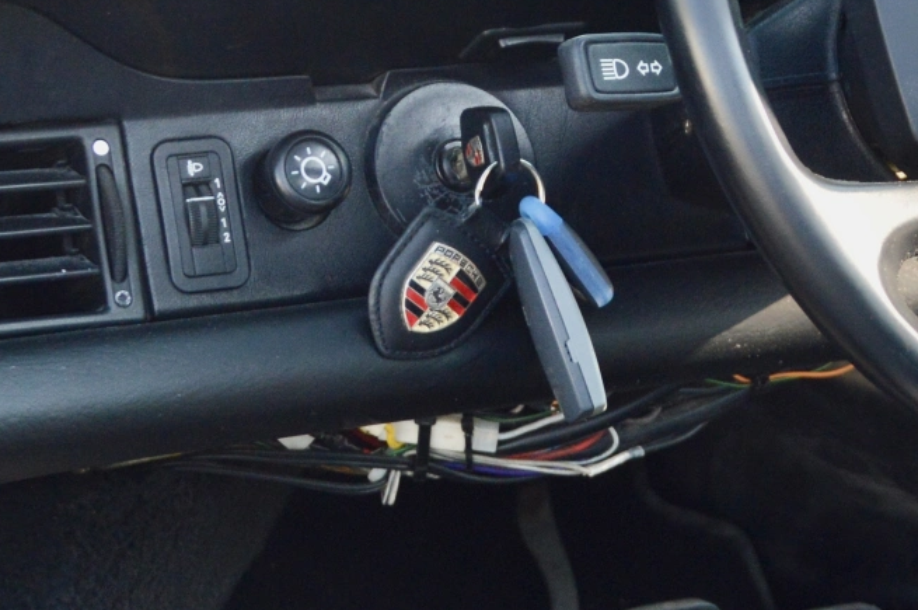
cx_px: 1179
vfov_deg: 10.3
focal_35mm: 132
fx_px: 3362
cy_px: 55
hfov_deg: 14.9
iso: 400
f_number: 4.5
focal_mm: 30
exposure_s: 1/80
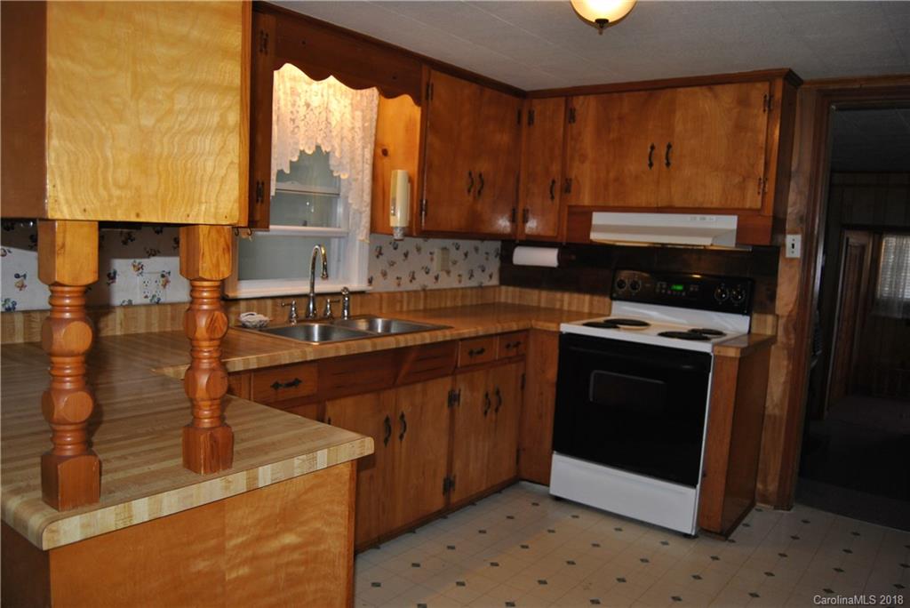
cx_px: 455
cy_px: 304
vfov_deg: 48.0
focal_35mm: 27
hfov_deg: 67.4
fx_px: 683
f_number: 3.5
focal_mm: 18
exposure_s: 1/60
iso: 200
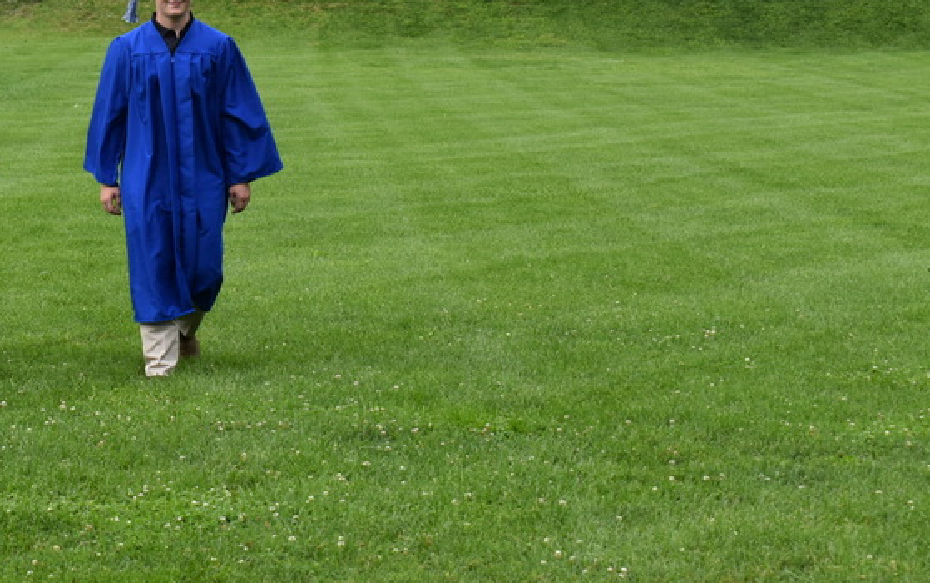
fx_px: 3903
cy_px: 217
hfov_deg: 13.5
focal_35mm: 154
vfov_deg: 8.5
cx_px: 93
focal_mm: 55
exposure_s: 1/250
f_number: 7.1
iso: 200
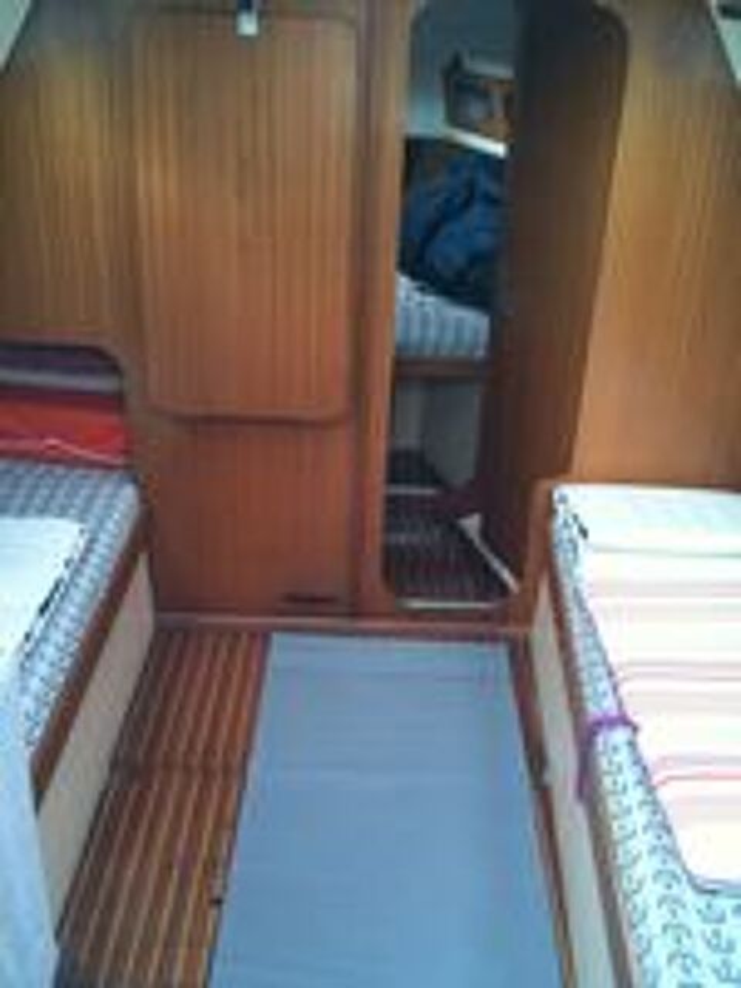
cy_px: 494
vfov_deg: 52.6
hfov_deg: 40.7
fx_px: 999
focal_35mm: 35
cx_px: 370
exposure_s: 1/40
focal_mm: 3.85
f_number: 2.8
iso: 80
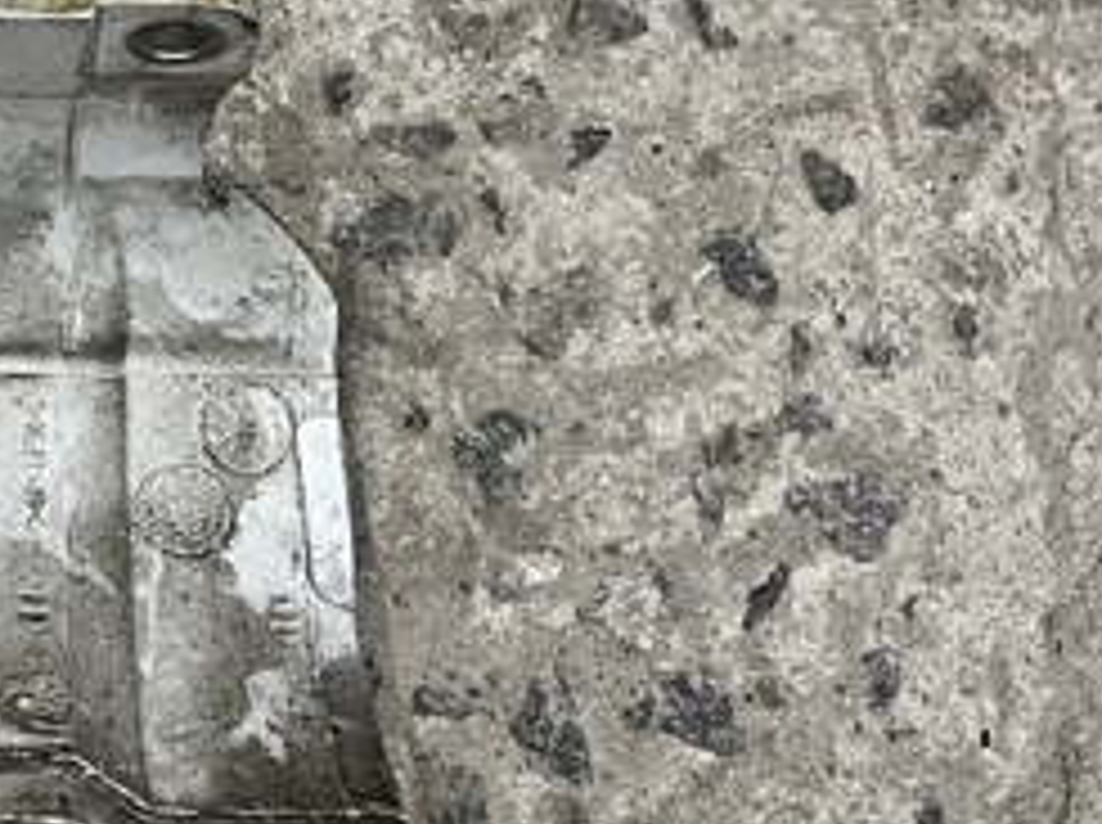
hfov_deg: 26.0
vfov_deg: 20.9
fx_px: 2162
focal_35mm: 68
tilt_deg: -80.8
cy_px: 29
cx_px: -162
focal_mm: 5.1
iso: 250
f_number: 1.6
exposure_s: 1/60
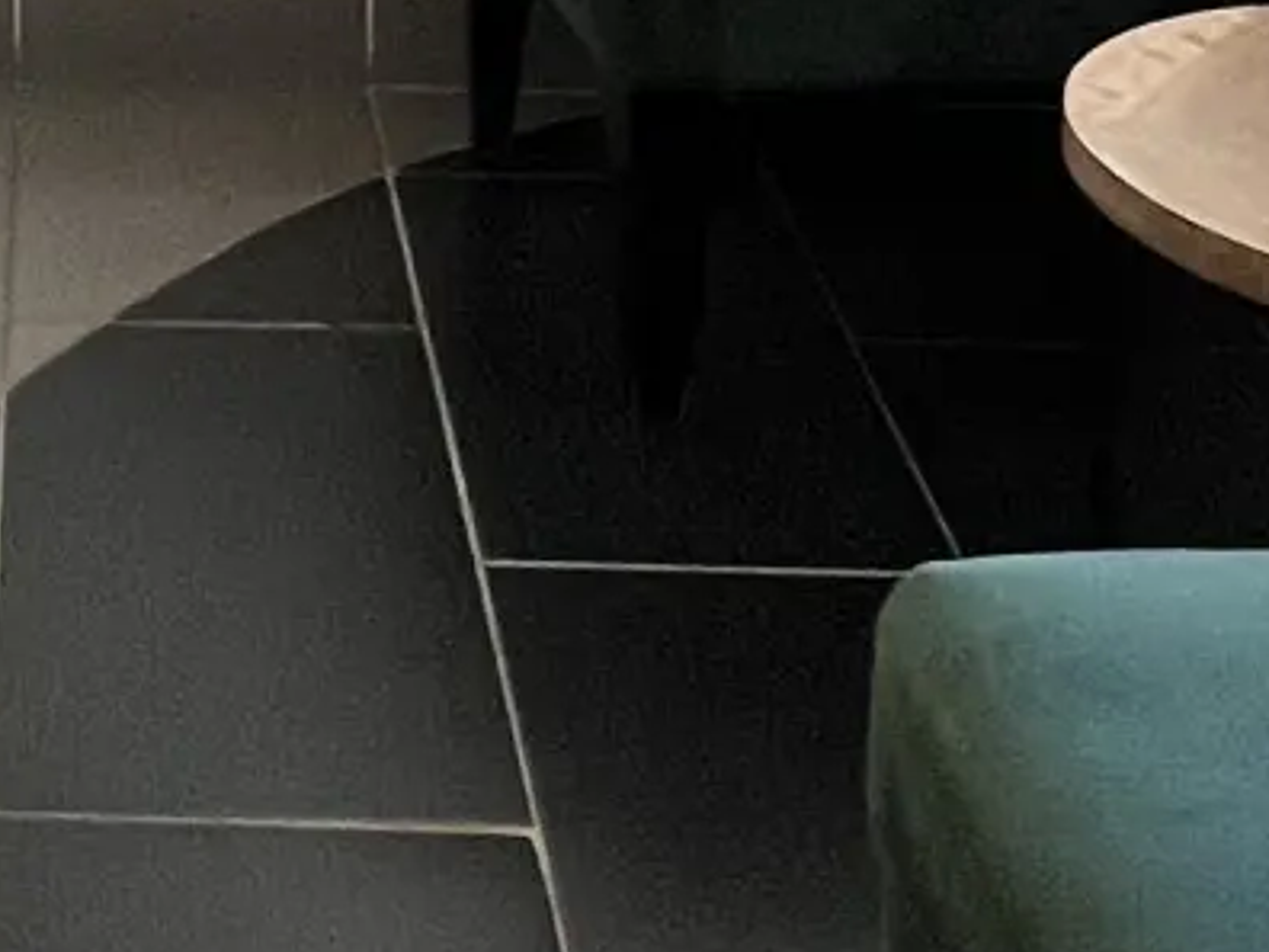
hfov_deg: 21.7
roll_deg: +0.8
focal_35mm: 84
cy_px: -721
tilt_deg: -7.5
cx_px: -212
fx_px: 3079
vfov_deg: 15.3
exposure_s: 1/60
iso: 250
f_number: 1.8
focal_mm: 1.57
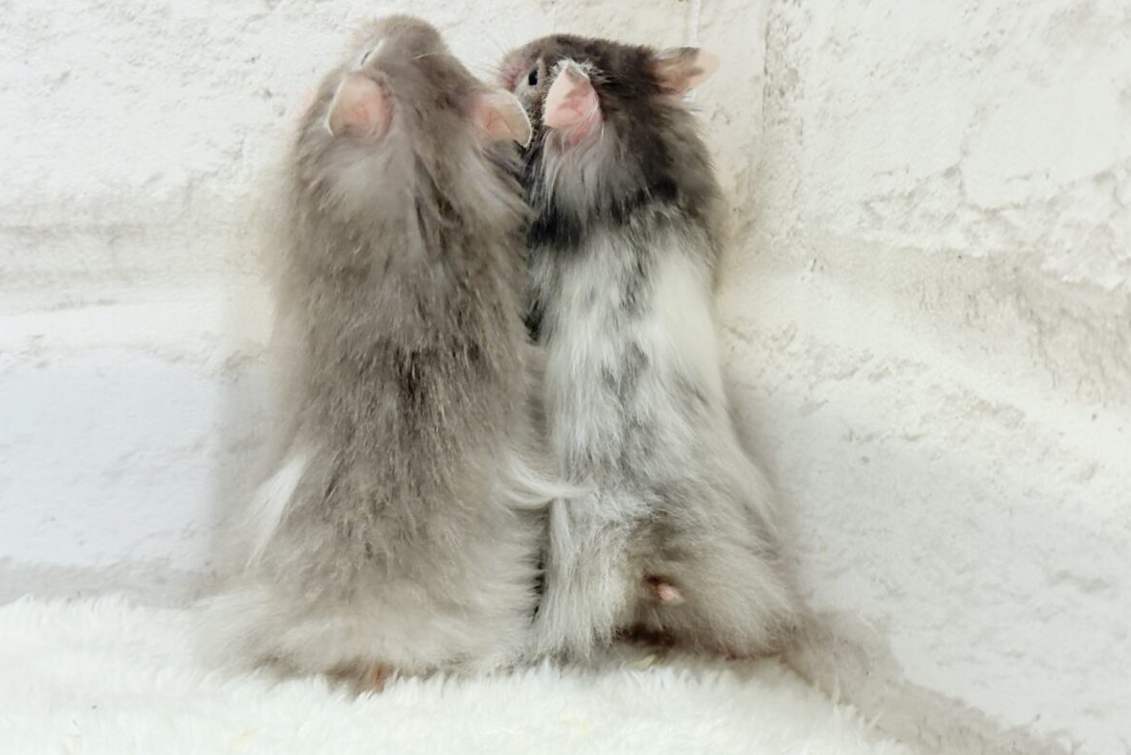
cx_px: 565
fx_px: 1728
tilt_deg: -9.2
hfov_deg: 36.2
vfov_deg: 24.6
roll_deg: -2.6
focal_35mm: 55
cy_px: 385
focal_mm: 5.96
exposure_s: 1/100
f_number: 1.6
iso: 125
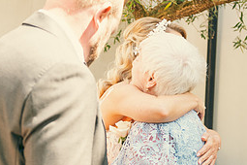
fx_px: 624
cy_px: 126
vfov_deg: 15.0
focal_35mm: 91
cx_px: 121
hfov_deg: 22.4
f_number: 3.5
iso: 160
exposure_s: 1/250
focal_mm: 40
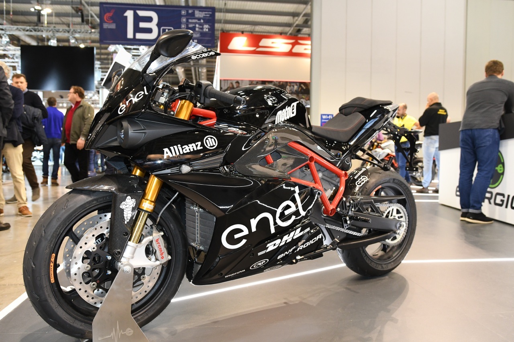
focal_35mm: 27
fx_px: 385
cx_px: 257
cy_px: 171
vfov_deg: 47.9
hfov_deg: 67.4
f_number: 3.2
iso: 1400
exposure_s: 1/100
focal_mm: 18
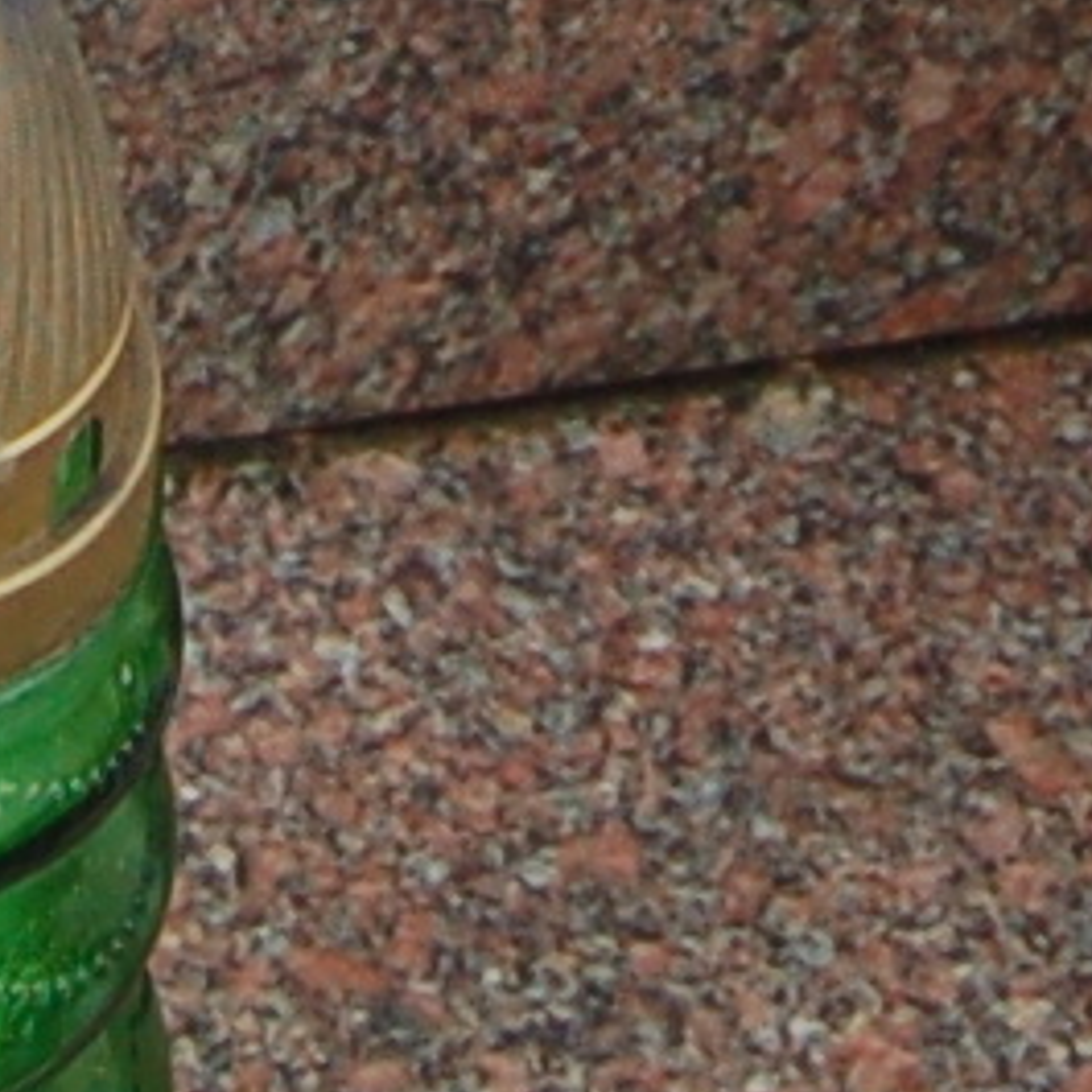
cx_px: 536
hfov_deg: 3.6
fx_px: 17560
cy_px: -2382
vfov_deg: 3.5
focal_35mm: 492
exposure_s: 1/125
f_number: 5.6
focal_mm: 34
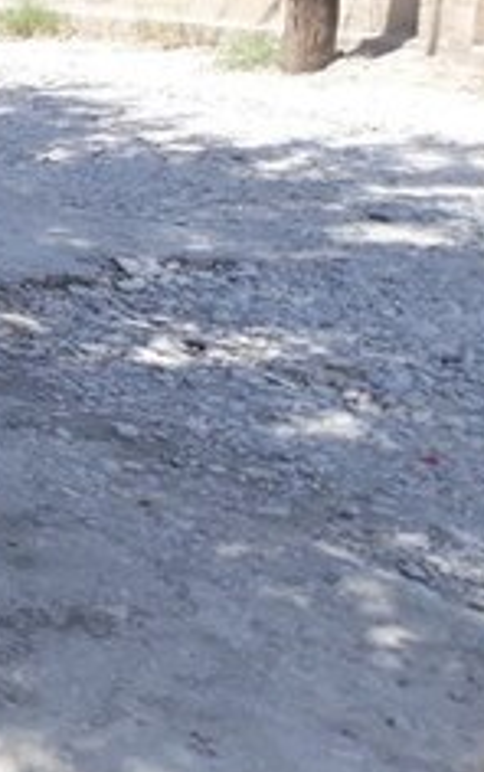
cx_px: -432
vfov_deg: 25.5
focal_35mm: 80
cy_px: 204
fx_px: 1684
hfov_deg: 14.2
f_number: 1.9
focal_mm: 3.6
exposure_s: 1/514
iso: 40
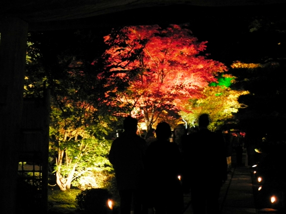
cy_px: 107
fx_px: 429
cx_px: 143
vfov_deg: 28.0
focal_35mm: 52
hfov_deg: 36.8
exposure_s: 1/30
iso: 300
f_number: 3.5
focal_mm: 9.2
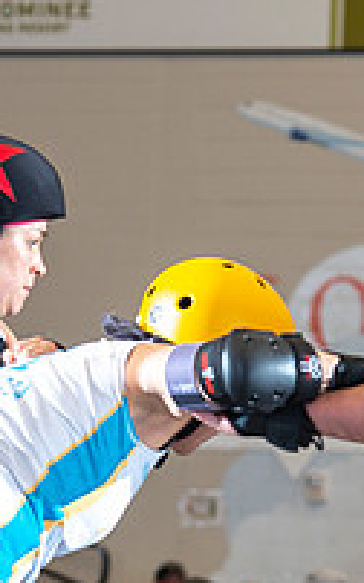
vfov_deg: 4.8
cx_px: 110
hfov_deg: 3.0
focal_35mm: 439
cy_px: 530
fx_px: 6978
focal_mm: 150
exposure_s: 1/160
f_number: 5.6
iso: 500
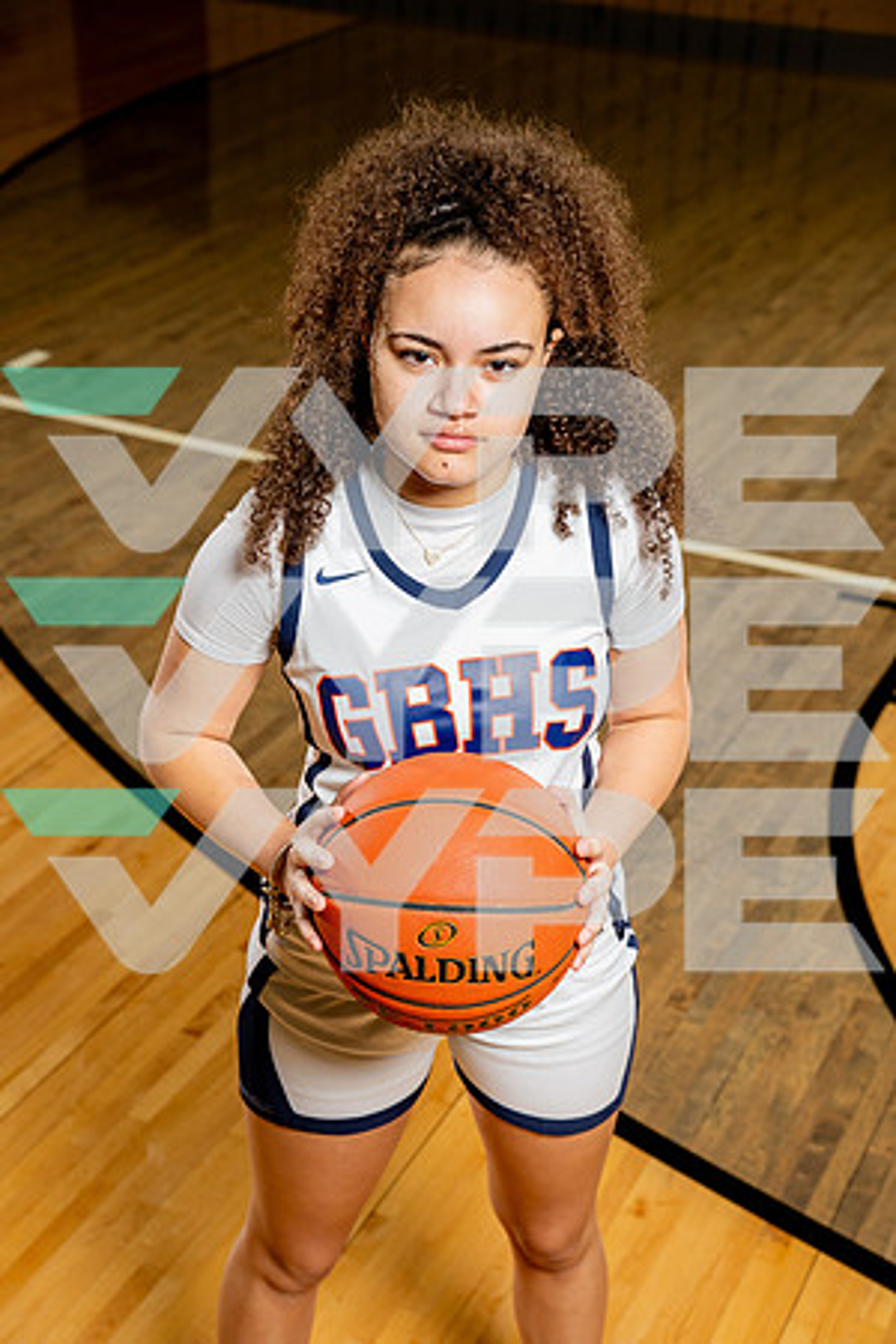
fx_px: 2202
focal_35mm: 59
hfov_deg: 23.0
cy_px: 672
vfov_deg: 33.9
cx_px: 448
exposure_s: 1/250
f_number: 5.6
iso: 400
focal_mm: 59
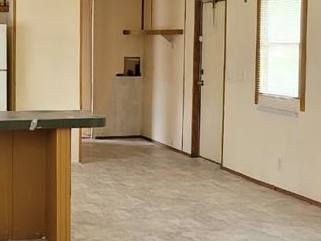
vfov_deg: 17.7
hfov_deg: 23.5
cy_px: 83
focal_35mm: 83
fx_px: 770
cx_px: 116
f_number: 1.8
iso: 400
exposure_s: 1/40
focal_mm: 5.4
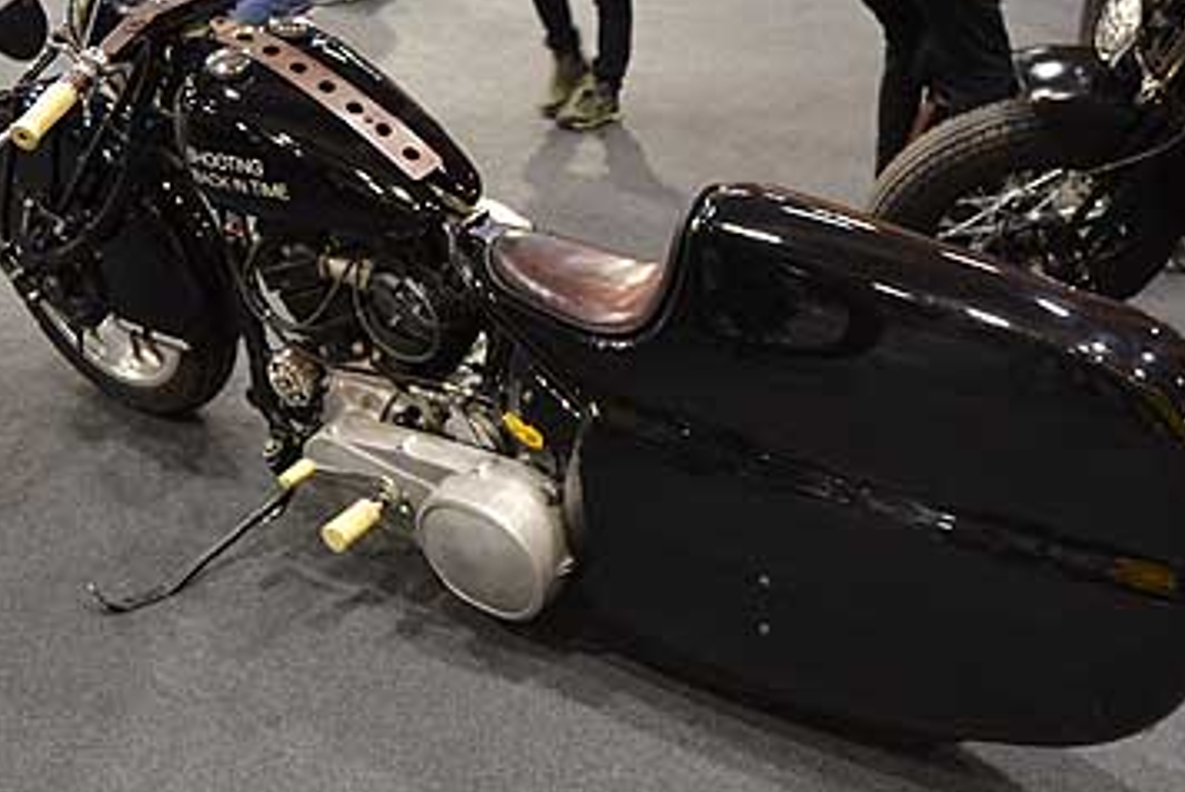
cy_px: 298
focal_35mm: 41
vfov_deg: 32.5
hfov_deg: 47.3
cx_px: 646
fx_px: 1351
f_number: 3.5
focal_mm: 20
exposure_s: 1/60
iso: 900
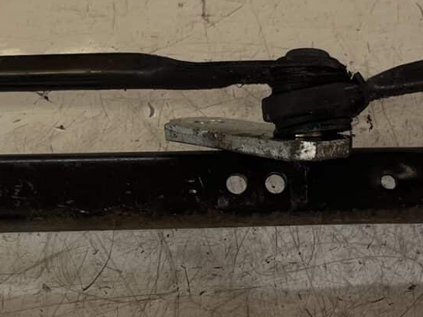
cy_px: 233
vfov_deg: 12.1
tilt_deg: -47.1
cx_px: 182
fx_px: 1490
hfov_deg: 16.2
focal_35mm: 122
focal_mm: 5.1
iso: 40
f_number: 1.6
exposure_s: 1/155
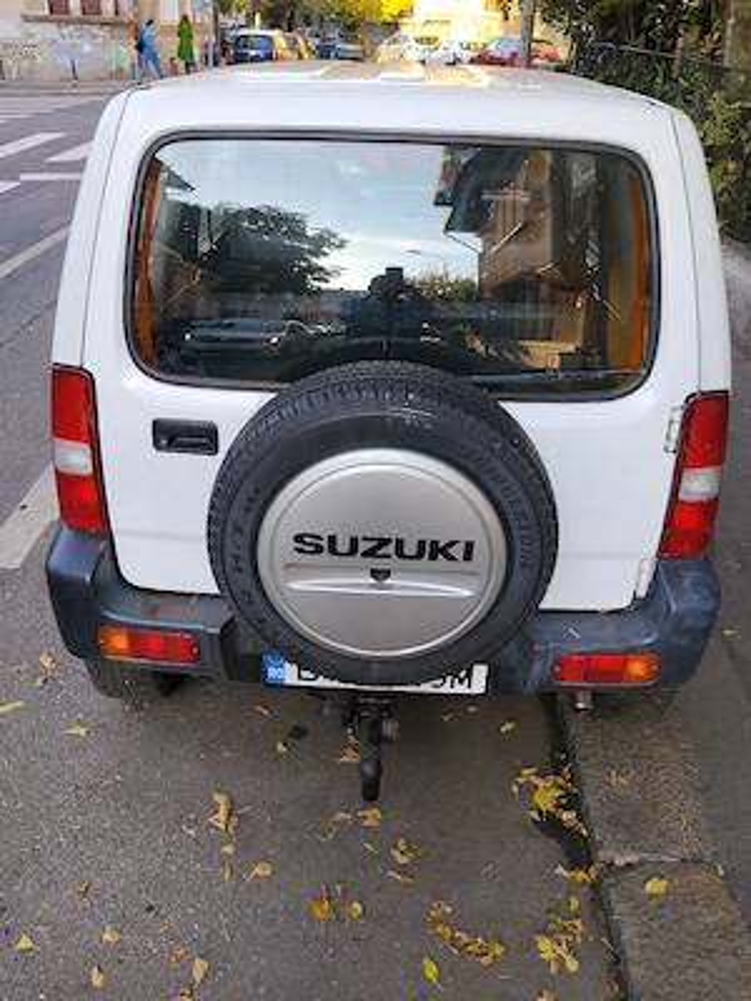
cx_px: 376
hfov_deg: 48.2
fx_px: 839
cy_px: 500
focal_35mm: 29
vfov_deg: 61.7
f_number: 1.8
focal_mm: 4.22
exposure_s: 1/133
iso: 50
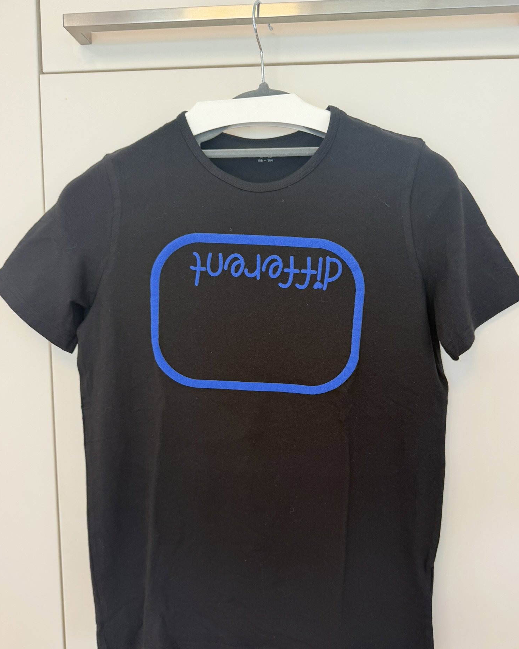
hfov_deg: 54.9
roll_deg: -1.3
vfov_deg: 65.9
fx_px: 499
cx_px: 267
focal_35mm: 26
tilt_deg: -7.5
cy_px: 359
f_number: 1.78
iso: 125
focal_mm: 6.76
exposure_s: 1/50
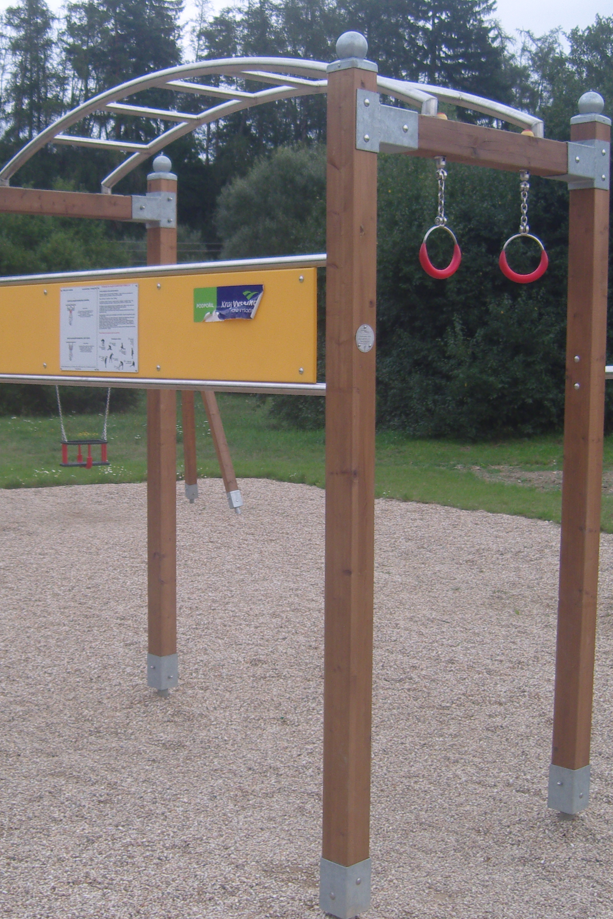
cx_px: 238
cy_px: 462
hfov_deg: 28.0
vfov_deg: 41.1
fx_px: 1226
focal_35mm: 48
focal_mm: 7.3
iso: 100
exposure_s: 1/80
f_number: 2.8
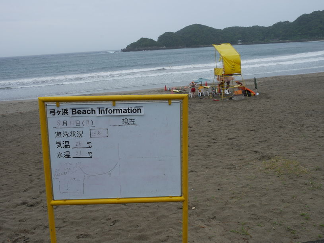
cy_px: 122
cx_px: 162
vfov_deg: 41.8
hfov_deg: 53.9
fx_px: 318
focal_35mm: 34
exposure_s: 1/200
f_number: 8
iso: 200
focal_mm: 17
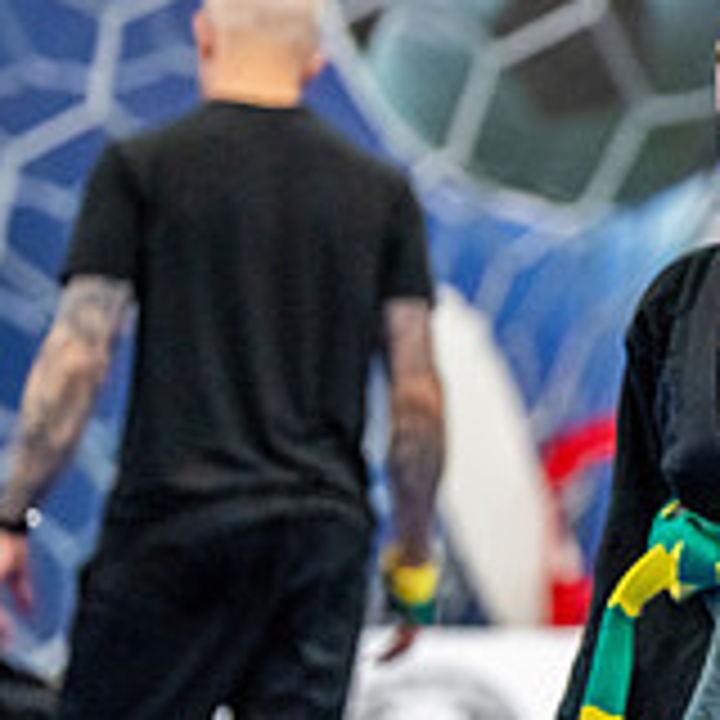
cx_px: 1012
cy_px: 389
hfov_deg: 3.7
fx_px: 11248
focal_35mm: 478
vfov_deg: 3.7
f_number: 2.8
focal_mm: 155
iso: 6400
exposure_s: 1/500
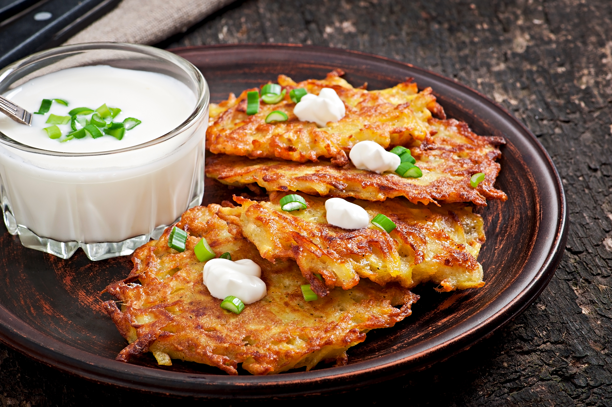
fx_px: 2674
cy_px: 204
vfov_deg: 8.7
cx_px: 306
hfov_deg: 13.1
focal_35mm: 158
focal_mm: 105
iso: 100
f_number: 13
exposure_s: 1/200
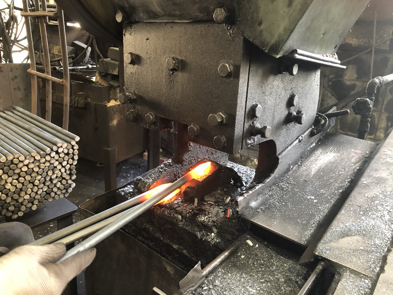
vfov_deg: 49.7
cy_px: 148
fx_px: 318
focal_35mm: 28
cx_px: 196
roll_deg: -2.7
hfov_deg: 63.4
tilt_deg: -18.1
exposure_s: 1/15
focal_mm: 3.99
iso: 80
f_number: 1.8
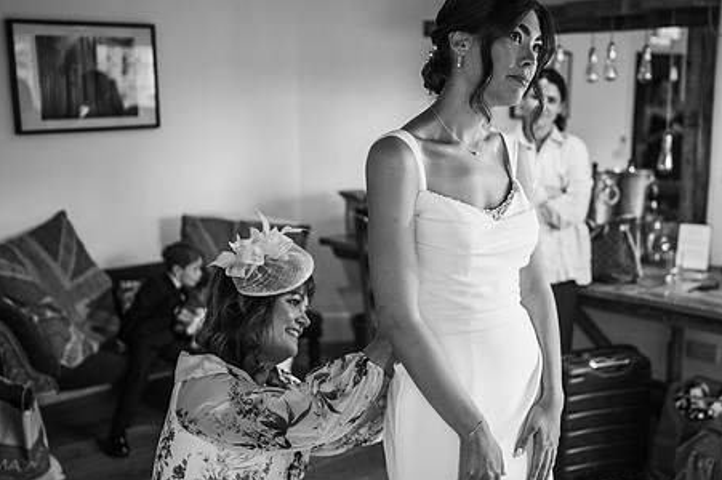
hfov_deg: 43.5
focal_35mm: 45
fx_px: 902
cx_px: 423
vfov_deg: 29.8
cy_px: 243
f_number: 2
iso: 200
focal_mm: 35
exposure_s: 1/200
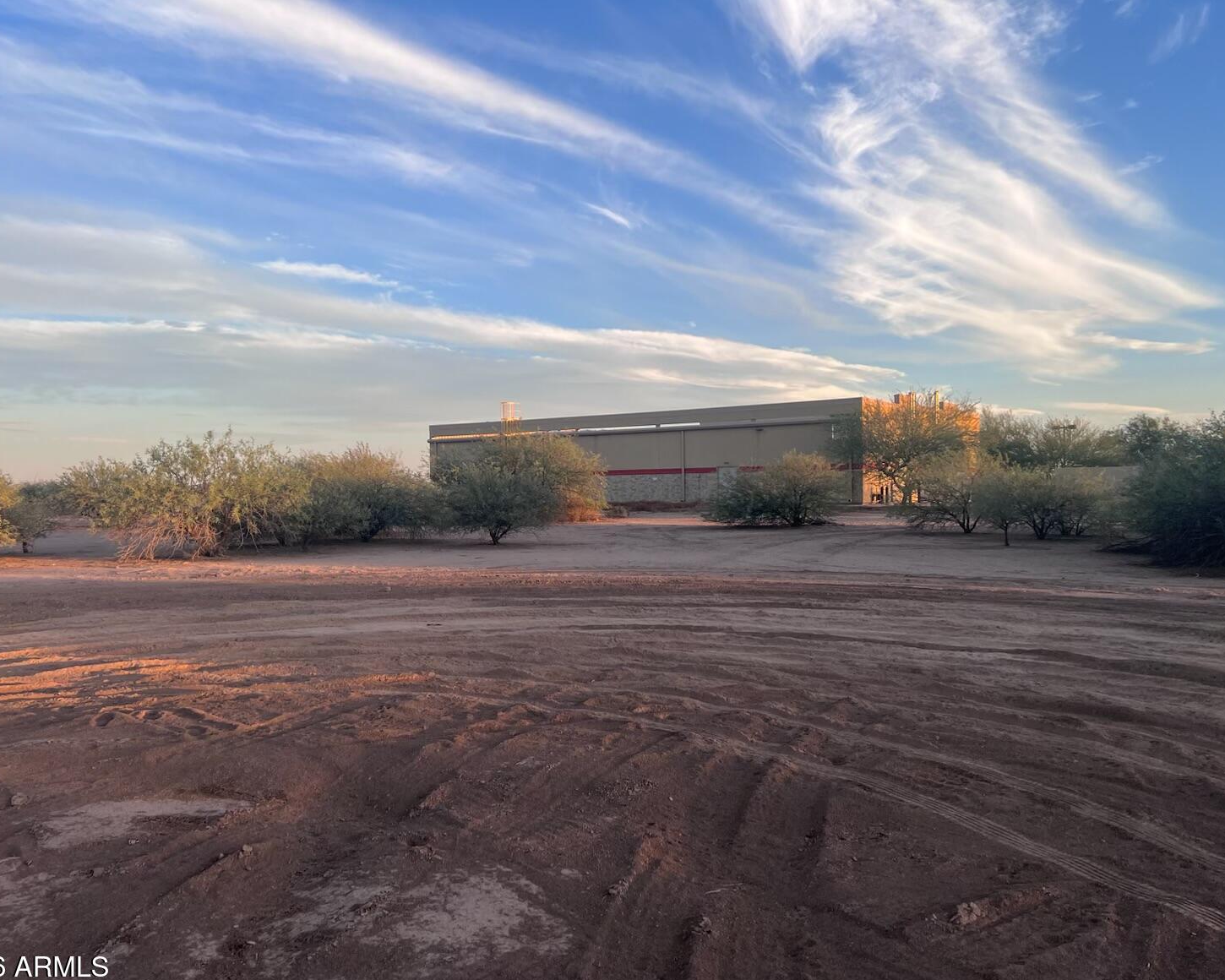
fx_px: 1015
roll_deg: -0.4
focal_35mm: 28
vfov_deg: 51.5
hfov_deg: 62.2
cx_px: 615
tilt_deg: +0.3
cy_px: 505
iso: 50
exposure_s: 1/982
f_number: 1.5
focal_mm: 5.7
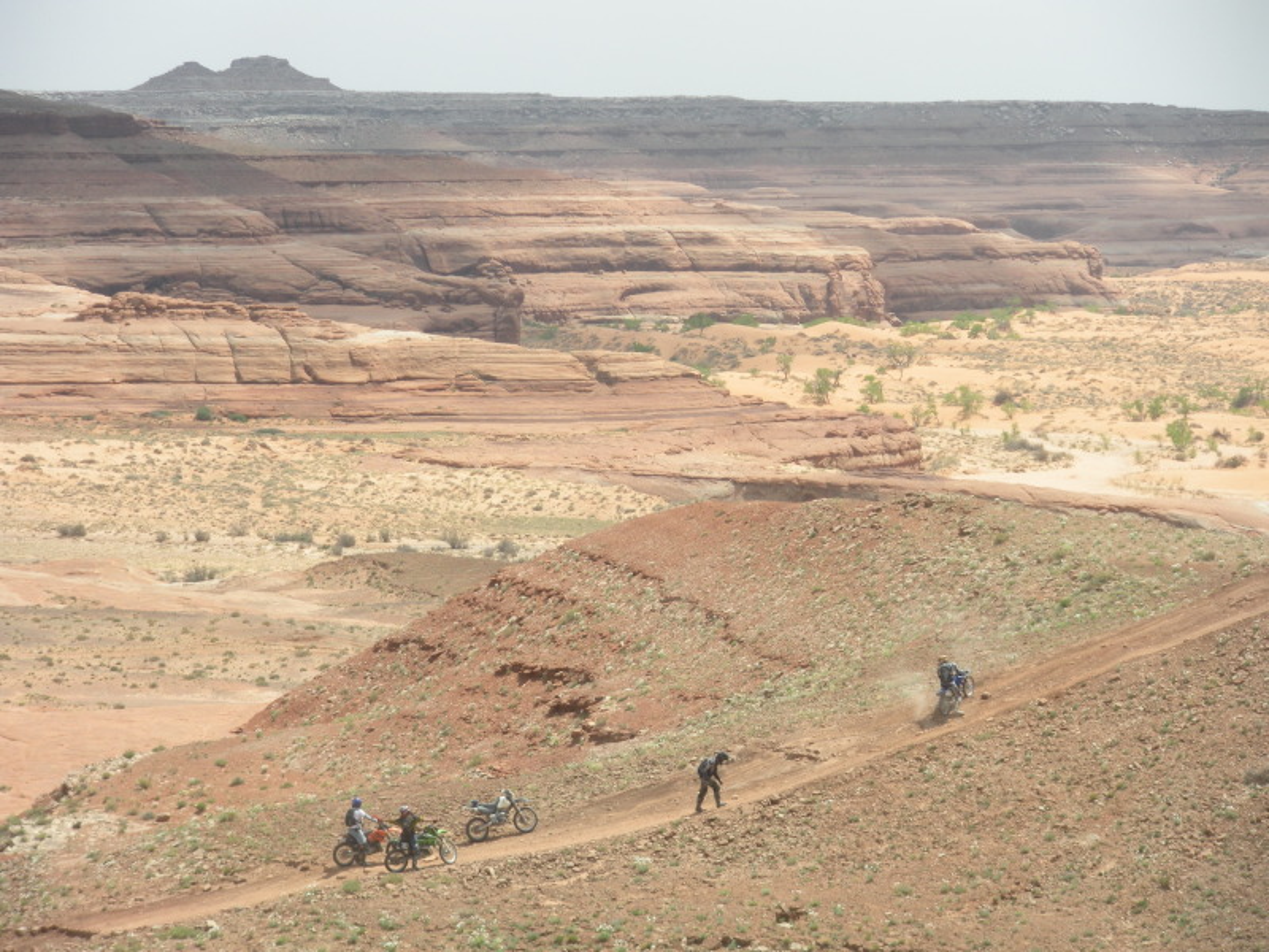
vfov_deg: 12.2
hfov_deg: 16.3
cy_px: 476
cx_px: 634
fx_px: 4436
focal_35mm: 121
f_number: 5.3
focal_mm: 21.2
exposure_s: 1/302
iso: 64
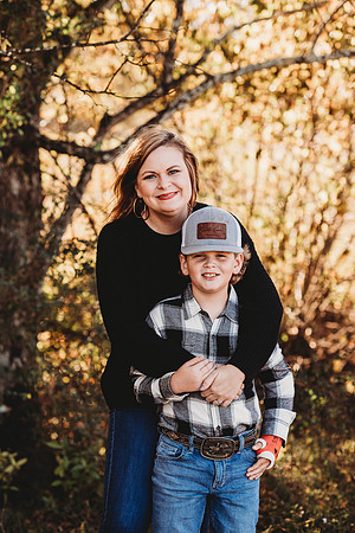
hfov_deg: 16.1
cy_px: 266
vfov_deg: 23.9
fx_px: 1257
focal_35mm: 85
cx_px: 178
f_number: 2.8
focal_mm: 85
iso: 160
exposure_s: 1/250
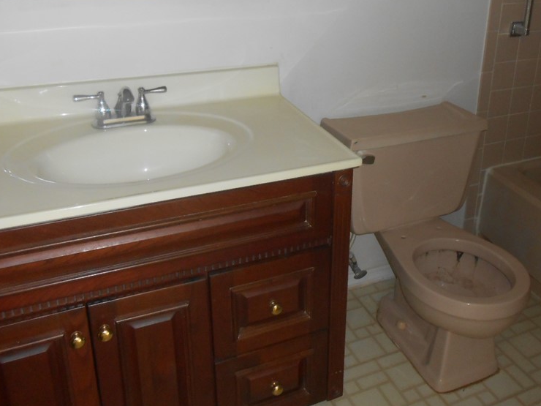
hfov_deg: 50.9
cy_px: 132
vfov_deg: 39.2
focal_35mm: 36
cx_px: 331
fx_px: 563
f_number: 3.5
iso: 200
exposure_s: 1/25
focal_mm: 4.6
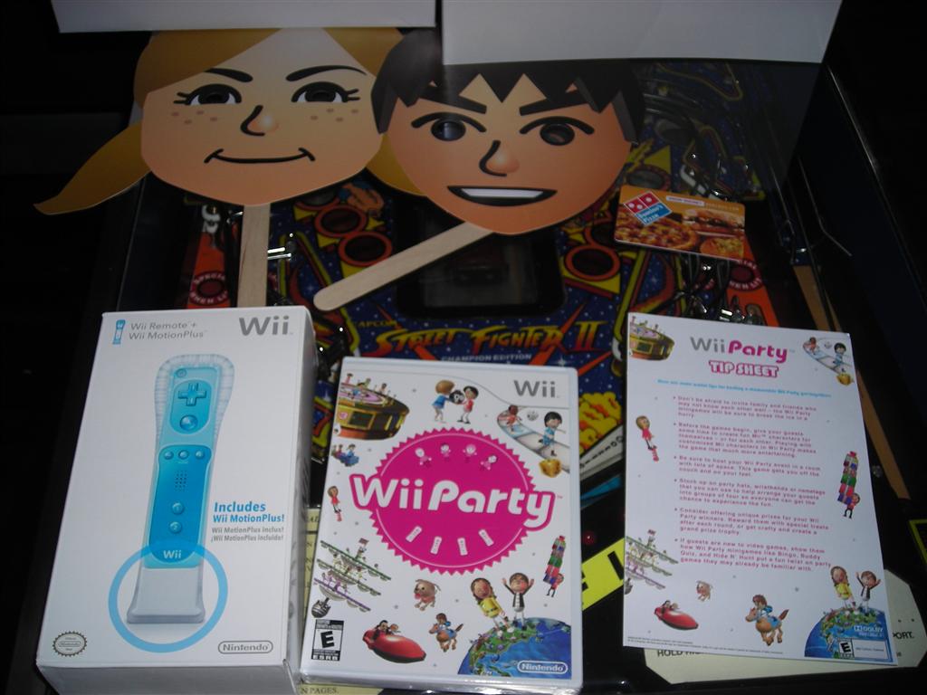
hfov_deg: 49.0
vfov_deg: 37.7
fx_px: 1018
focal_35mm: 38
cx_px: 464
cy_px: 348
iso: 50
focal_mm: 6.3
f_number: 6.4
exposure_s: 1/60
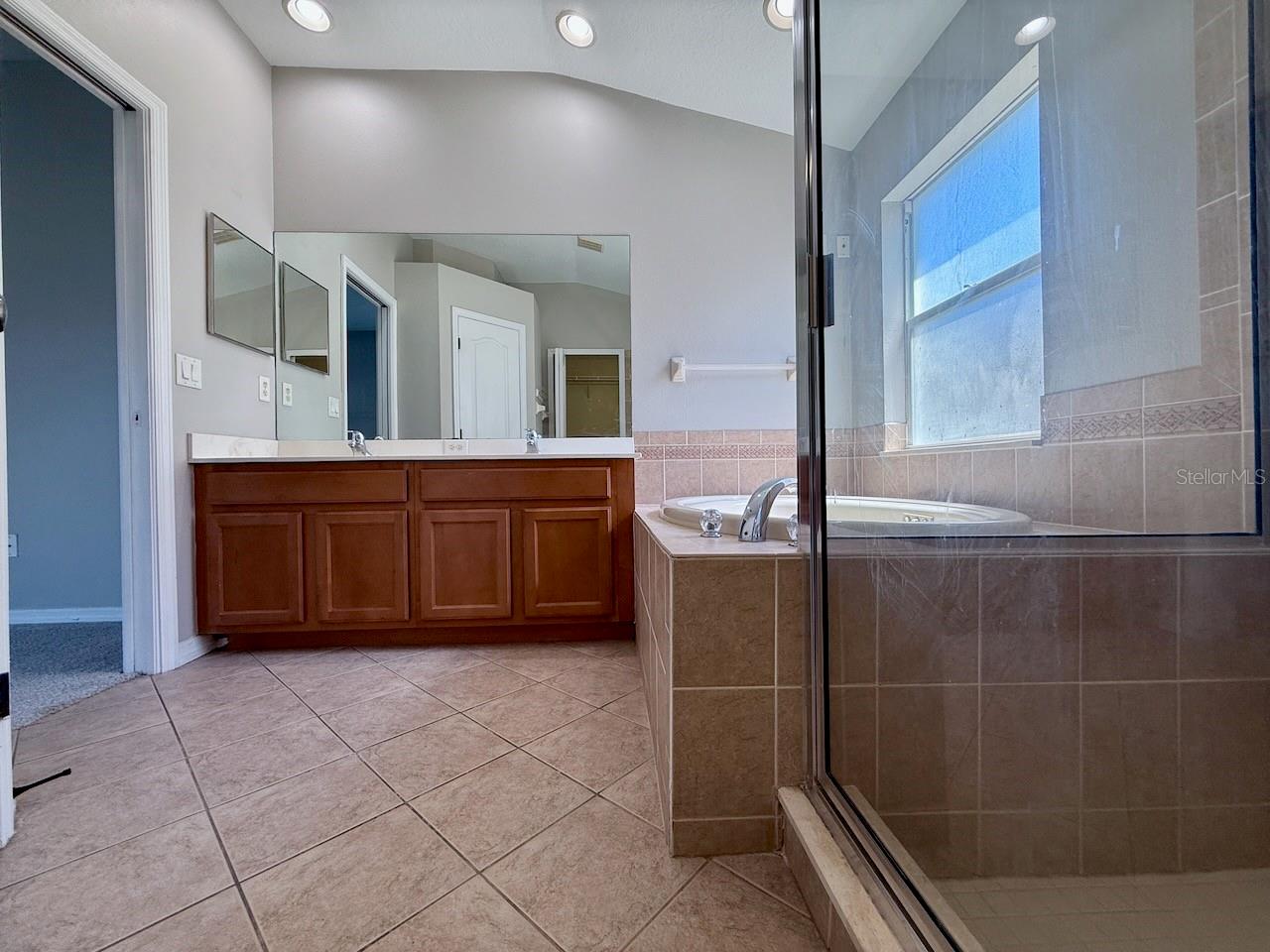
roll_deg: -0.2
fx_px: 514
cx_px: 635
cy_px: 476
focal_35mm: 14
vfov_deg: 85.7
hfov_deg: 102.1
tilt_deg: -0.4
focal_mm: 2.22
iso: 64
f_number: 2.2
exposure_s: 1/120
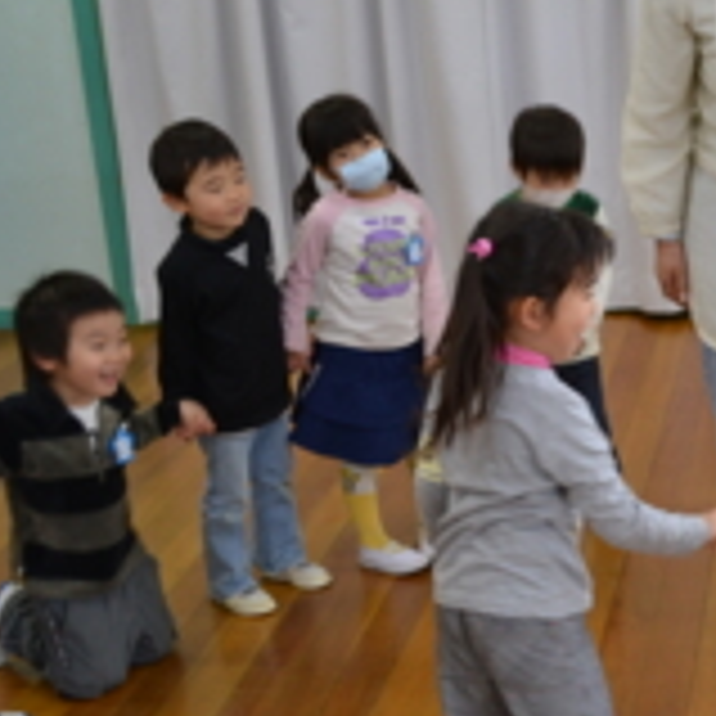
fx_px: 1802
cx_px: 892
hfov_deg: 20.8
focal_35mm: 77
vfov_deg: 22.4
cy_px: 435
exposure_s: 1/30
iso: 400
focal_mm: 24
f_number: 4
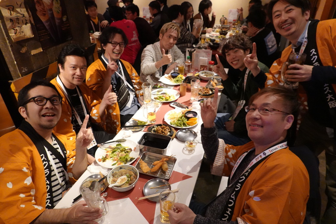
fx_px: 224
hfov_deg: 73.7
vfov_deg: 53.1
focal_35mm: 24
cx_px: 168
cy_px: 112
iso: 3200
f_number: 2.8
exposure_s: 1/60
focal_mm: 9
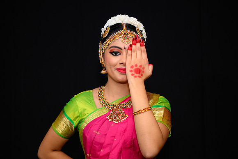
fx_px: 463
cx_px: 119
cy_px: 80
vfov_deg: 19.5
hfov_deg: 28.8
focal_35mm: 70
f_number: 5.6
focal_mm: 70
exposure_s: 1/125
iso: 1000
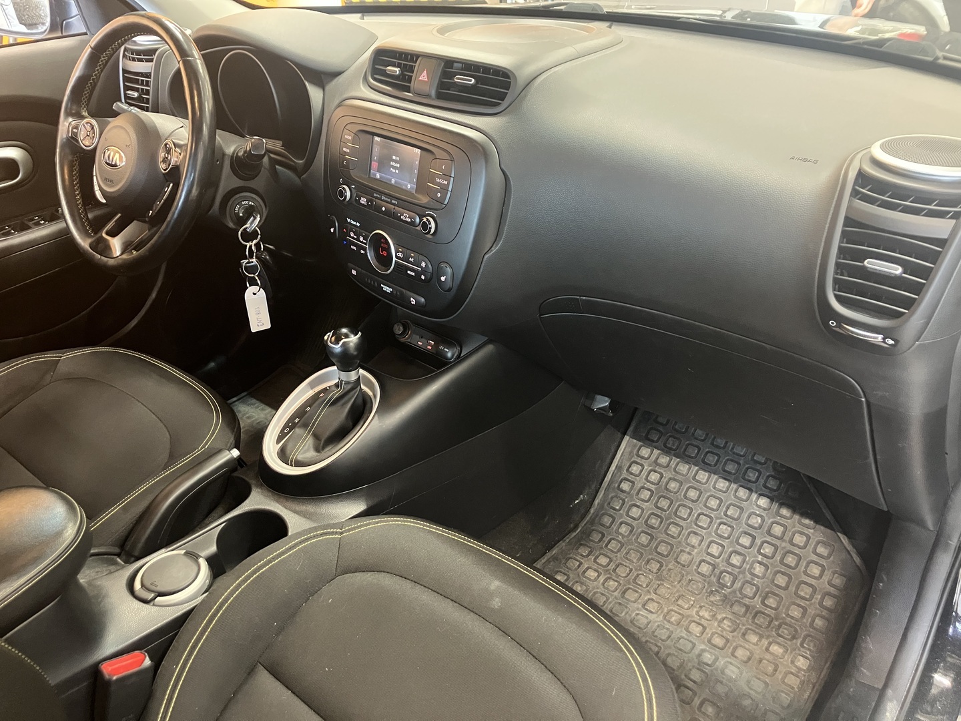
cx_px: 480
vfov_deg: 49.7
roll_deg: +4.0
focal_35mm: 28
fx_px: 777
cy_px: 360
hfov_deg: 63.4
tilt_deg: -32.1
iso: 500
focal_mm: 3.99
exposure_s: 1/30
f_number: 1.8
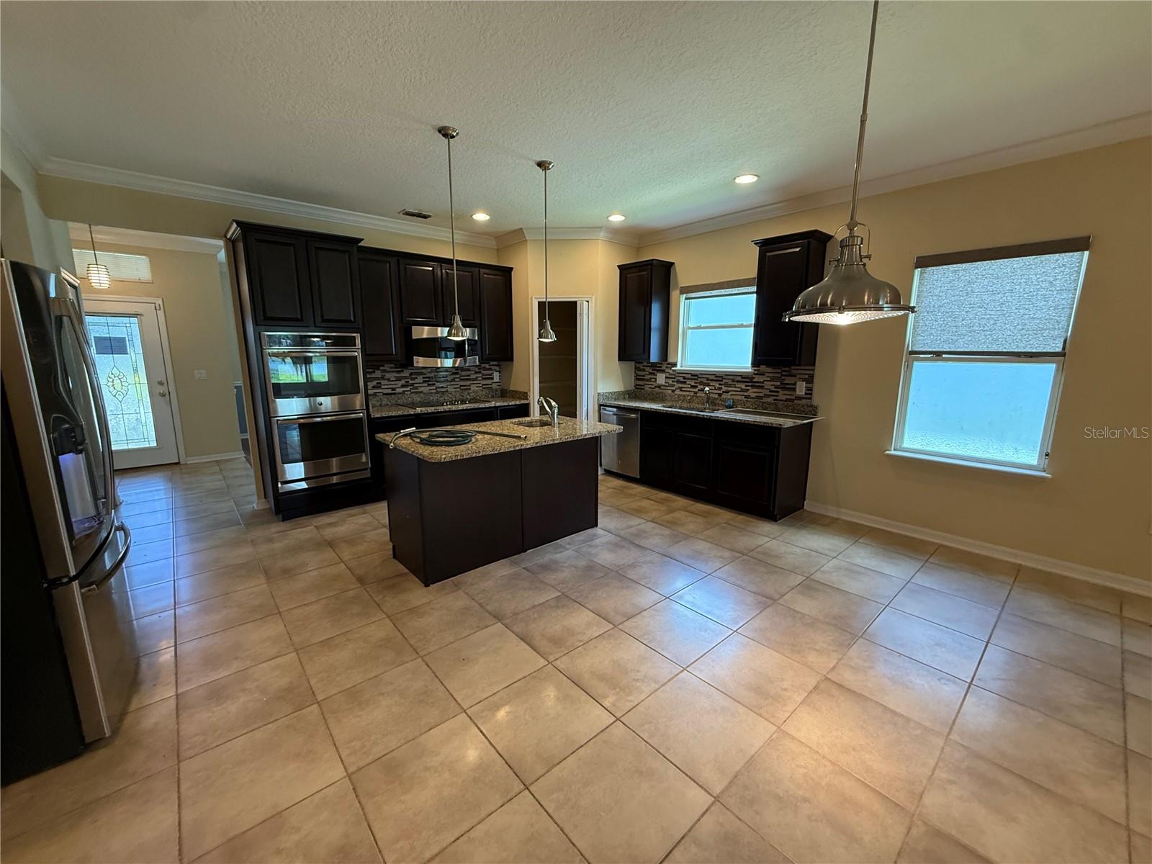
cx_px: 576
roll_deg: +0.1
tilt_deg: -9.1
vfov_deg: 85.7
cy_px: 432
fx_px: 466
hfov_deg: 102.1
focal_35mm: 14
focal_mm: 2.22
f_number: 2.2
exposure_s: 1/60
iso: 250
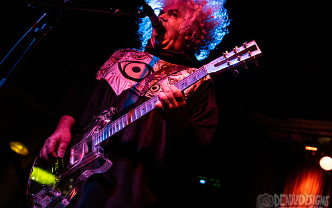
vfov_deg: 31.2
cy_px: 88
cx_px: 162
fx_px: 371
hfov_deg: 48.2
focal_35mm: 41
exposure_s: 1/200
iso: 3200
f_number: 3.2
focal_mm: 31
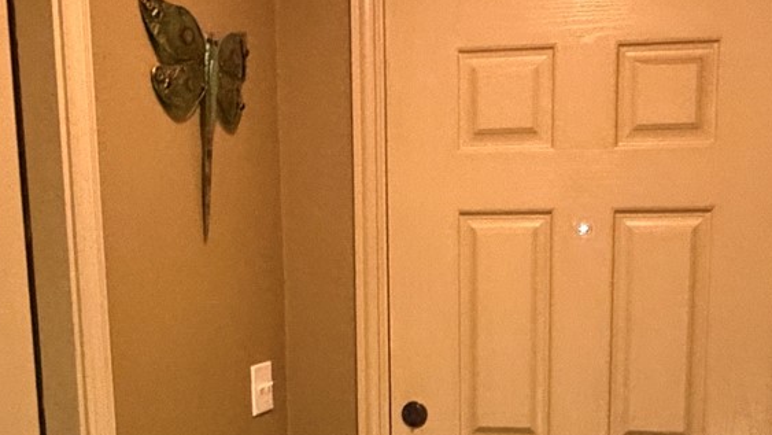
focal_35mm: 52
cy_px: 434
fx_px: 1065
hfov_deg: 39.8
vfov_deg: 22.2
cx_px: 439
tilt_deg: -10.7
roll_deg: +1.2
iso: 1250
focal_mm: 2.22
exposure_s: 1/40
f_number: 2.2
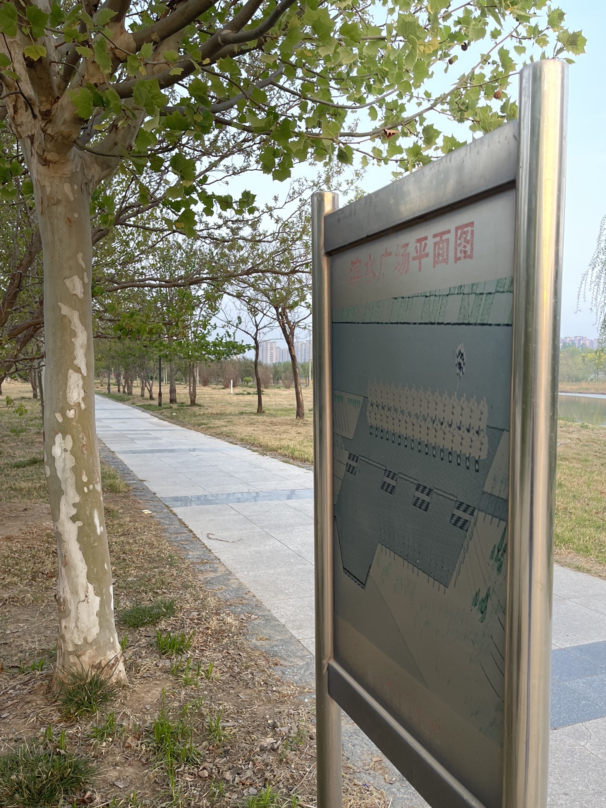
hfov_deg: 49.7
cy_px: 421
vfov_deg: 63.4
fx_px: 653
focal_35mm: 28
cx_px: 308
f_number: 1.6
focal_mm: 5.1
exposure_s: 1/121
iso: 80
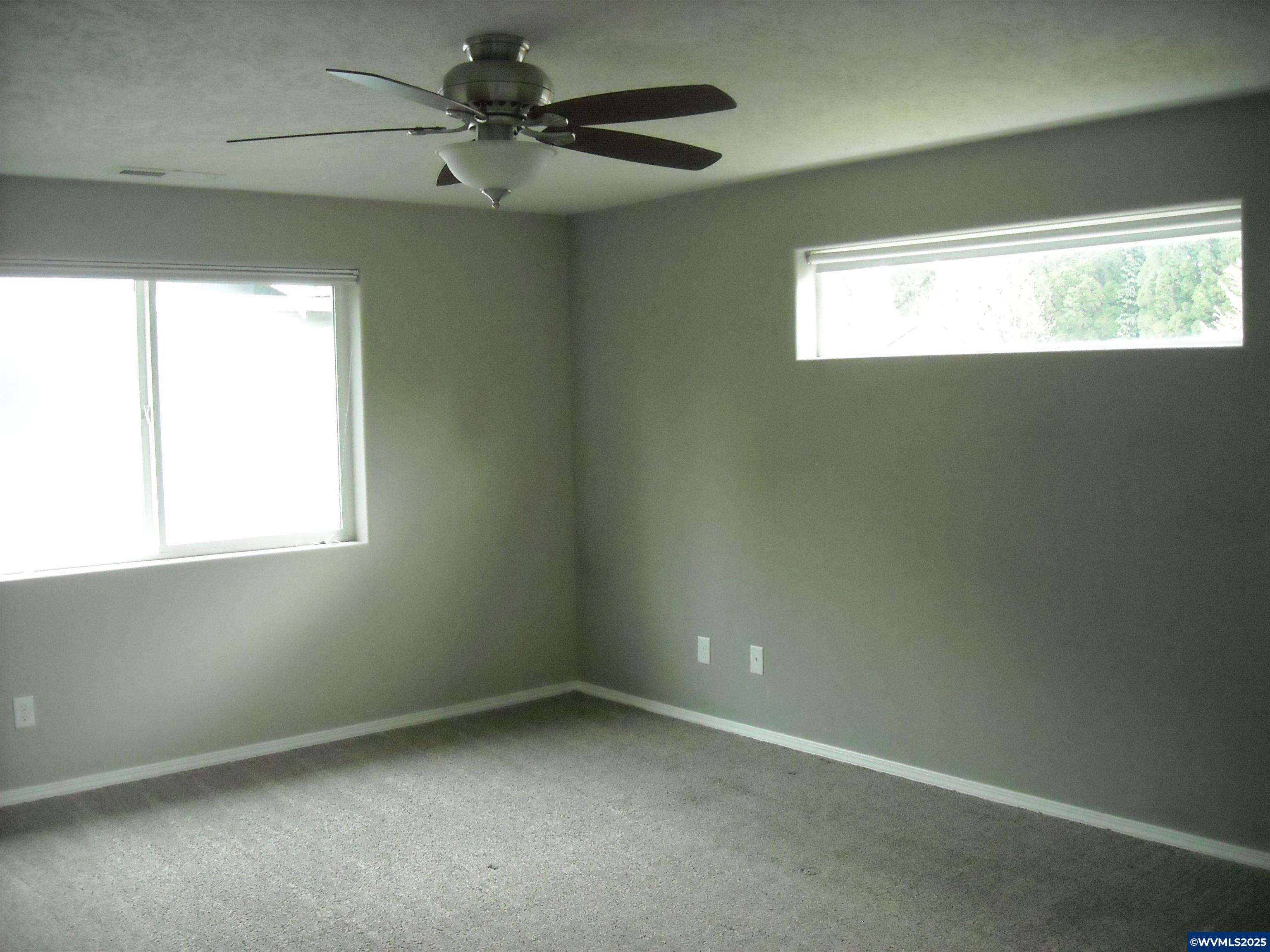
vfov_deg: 40.7
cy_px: 476
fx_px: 1284
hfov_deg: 52.6
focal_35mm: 35
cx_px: 635
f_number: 2.8
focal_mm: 5.7
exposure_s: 1/209
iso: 800
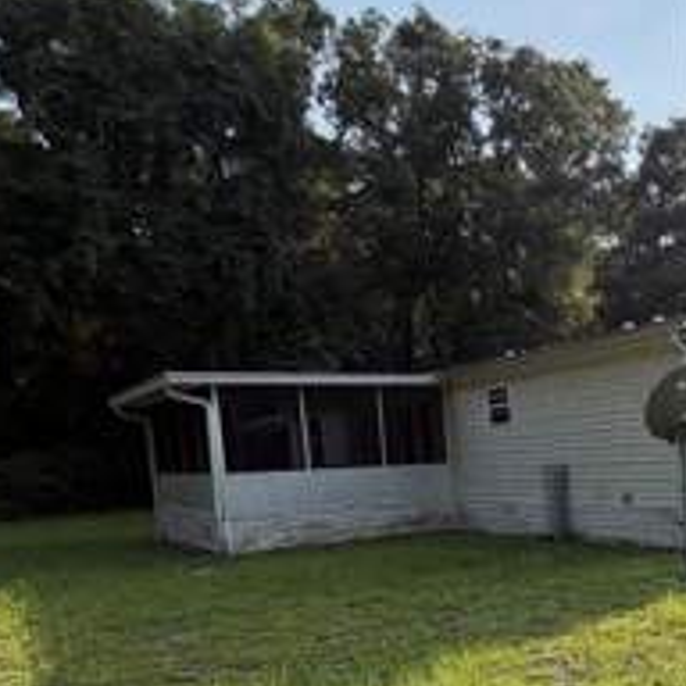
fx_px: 695
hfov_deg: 41.7
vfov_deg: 50.5
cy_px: 507
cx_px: 754
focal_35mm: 31
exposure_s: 1/770
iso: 40
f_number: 2.2
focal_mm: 2.22
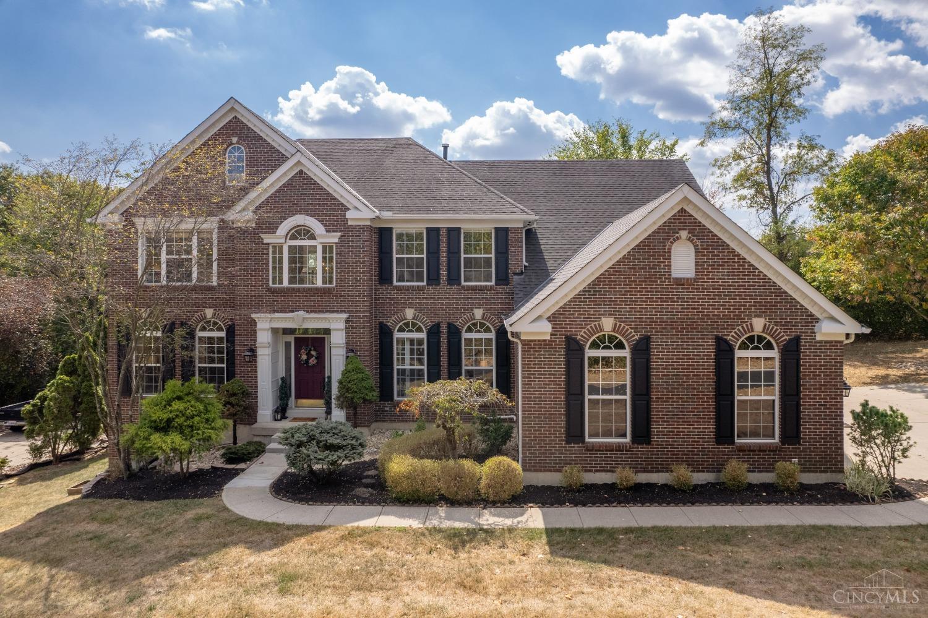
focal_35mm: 22
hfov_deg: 78.6
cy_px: 309
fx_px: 567
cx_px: 464
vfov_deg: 57.2
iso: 100
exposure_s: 1/640
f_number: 2.8
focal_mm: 8.38
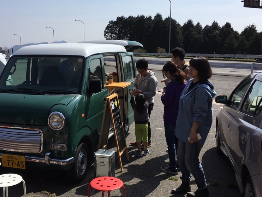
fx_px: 303
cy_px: 92
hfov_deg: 46.5
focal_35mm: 40
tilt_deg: -8.4
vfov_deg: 36.0
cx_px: 105
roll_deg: +0.3
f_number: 2.2
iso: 25
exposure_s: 1/2564
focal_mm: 4.15
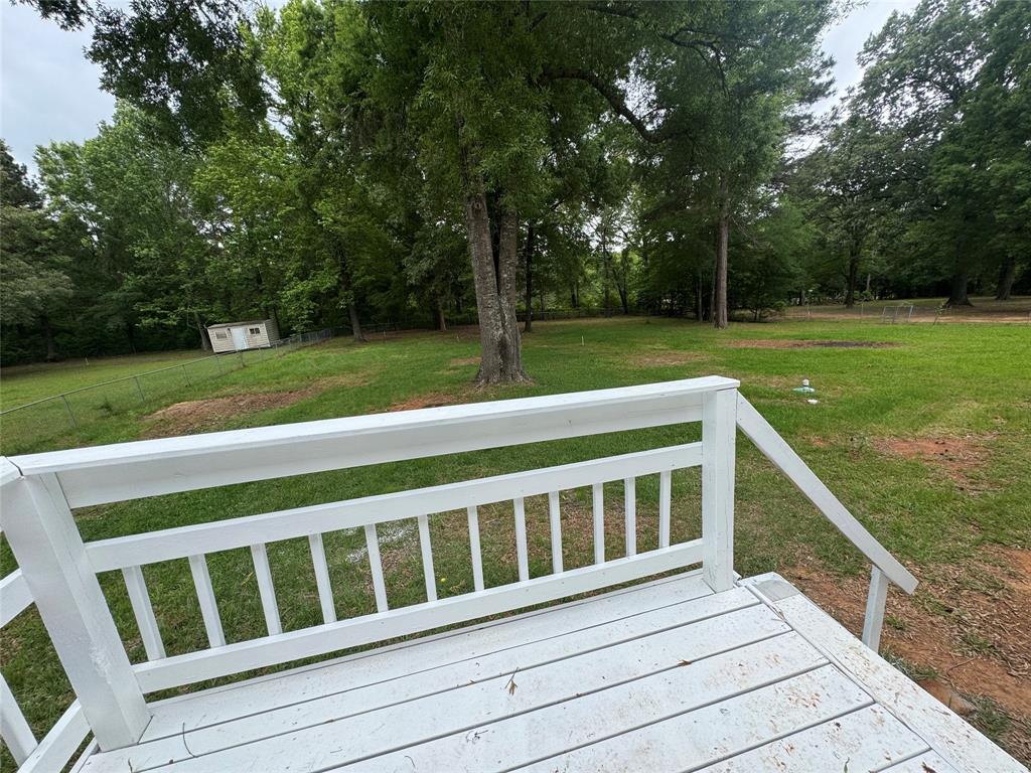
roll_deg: +4.1
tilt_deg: -11.9
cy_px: 386
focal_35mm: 14
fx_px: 417
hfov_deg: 102.1
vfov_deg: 85.7
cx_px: 516
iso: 40
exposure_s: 1/423
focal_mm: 2.22
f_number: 2.2
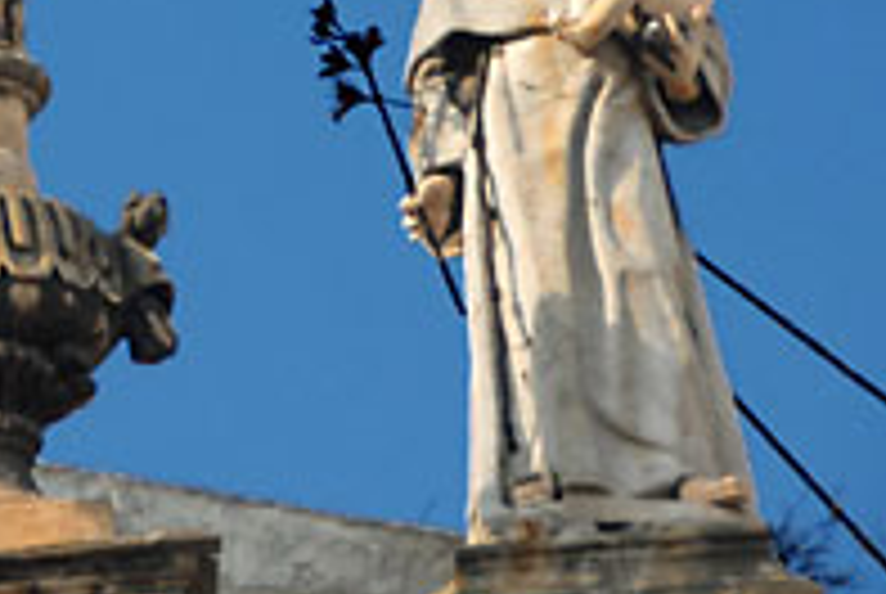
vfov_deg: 3.1
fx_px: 11081
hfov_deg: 4.6
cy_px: -322
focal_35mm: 450
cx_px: -274
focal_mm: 95
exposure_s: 1/320
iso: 400
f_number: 5.3
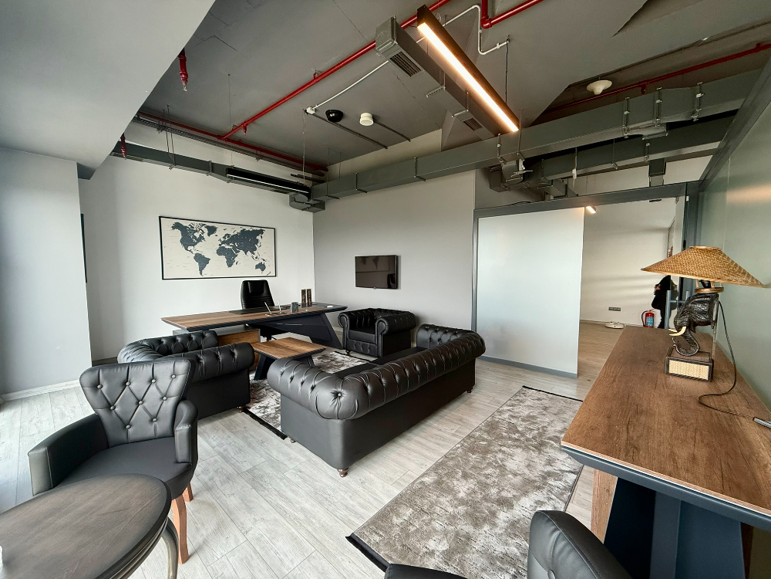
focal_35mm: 14
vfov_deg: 85.7
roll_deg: +0.3
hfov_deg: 102.1
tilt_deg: -3.8
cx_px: 386
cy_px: 290
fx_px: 312
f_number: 2.2
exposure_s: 1/100
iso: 160
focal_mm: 2.22
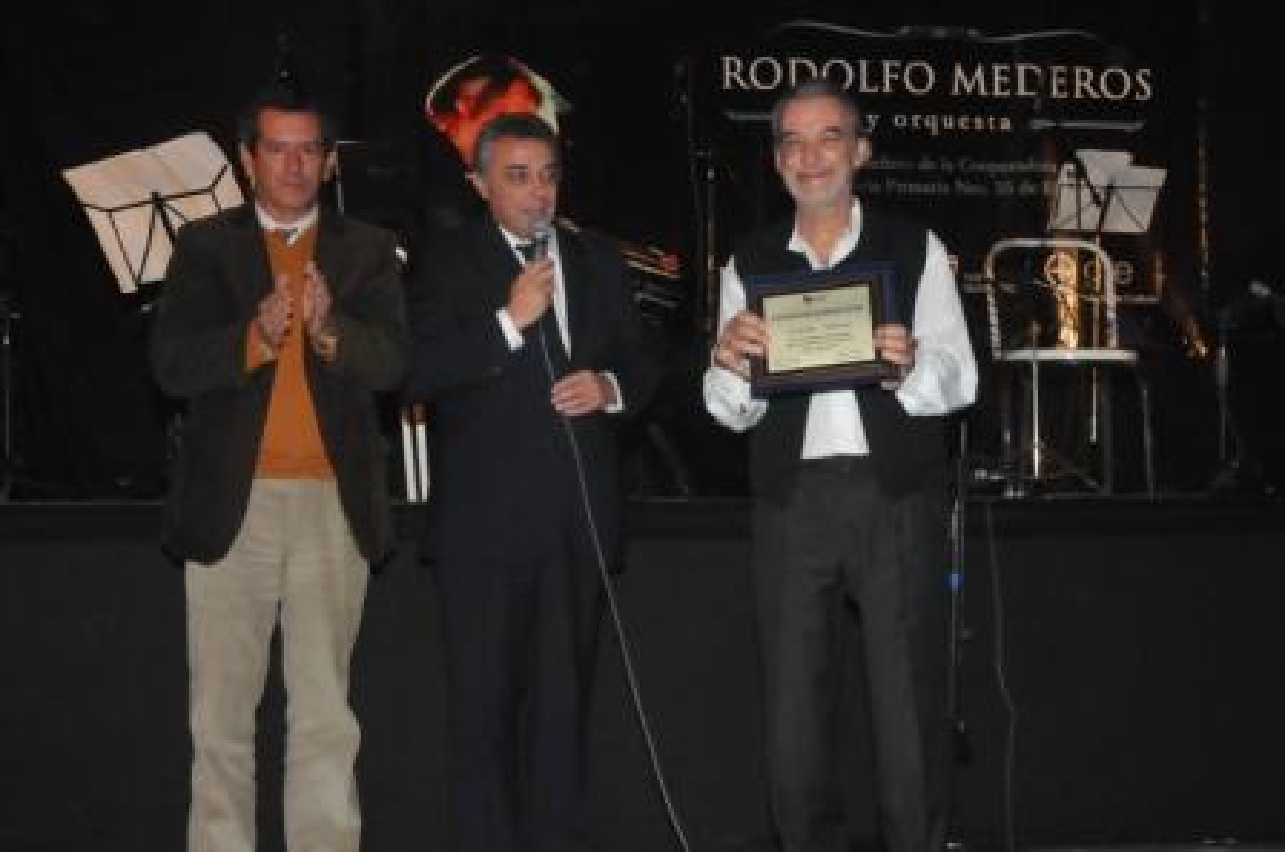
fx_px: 2138
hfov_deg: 33.5
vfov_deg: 22.5
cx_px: 642
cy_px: 426
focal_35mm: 60
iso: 3200
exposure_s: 1/80
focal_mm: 40
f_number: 14
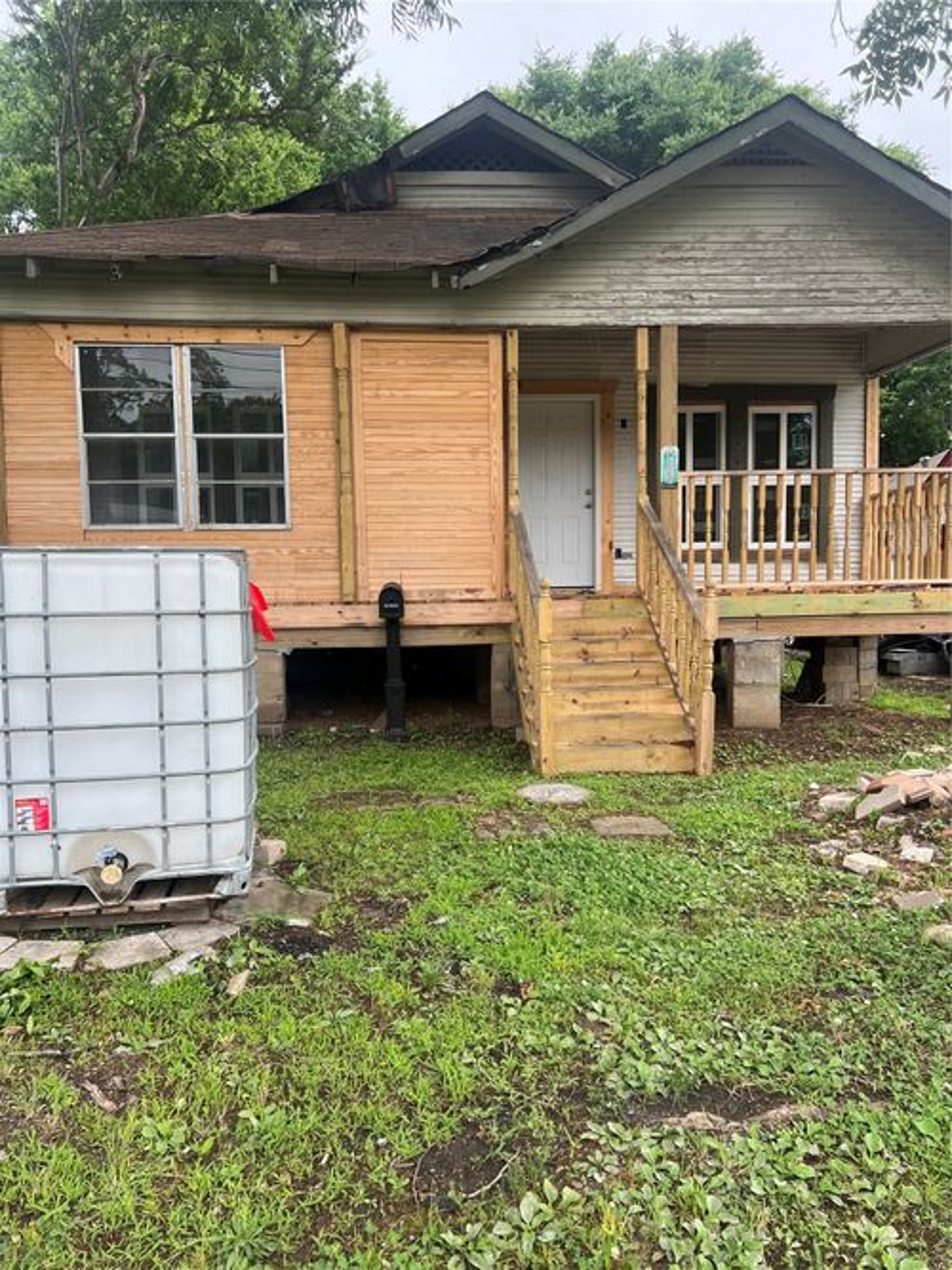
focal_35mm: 26
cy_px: 635
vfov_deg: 67.3
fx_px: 954
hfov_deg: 53.0
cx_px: 476
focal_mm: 5.7
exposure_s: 1/718
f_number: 1.5
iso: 50
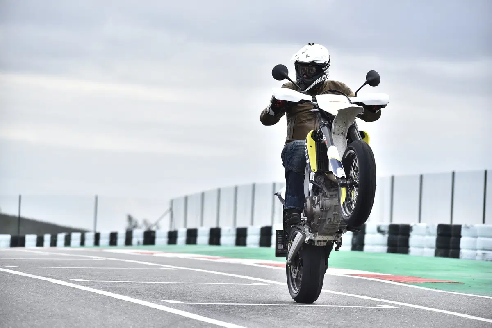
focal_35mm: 200
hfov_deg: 10.3
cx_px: 246
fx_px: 2734
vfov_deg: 6.9
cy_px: 164
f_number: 5.3
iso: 400
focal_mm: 200
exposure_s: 1/800
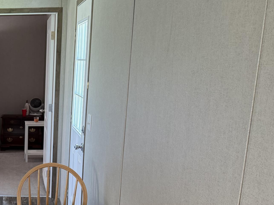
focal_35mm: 56
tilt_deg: -13.8
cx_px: -25
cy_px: 174
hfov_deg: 30.8
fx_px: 443
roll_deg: +1.0
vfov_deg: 25.5
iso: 250
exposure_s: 1/60
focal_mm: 6.76
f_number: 1.78
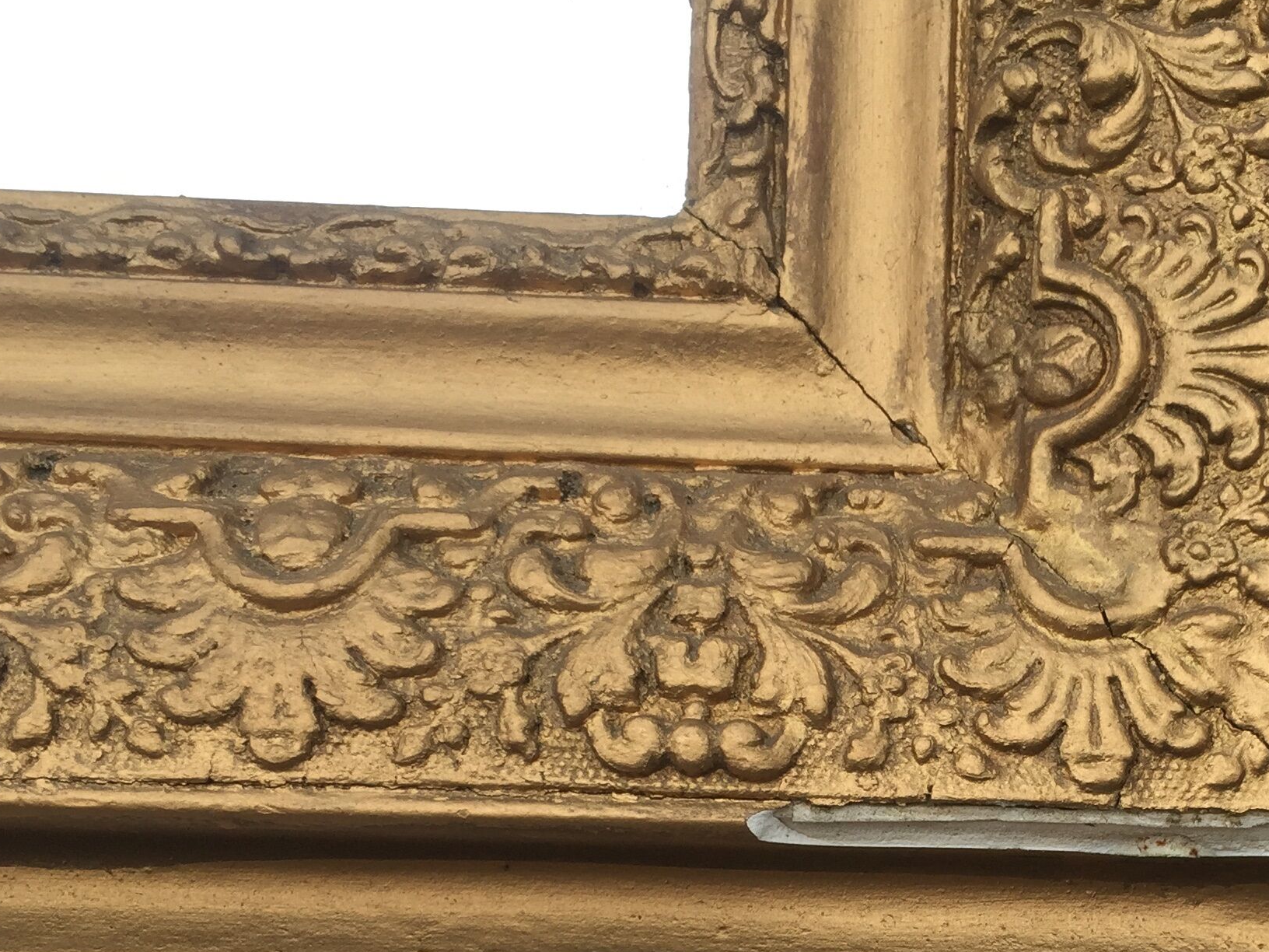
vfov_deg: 24.3
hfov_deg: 32.4
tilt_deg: -73.8
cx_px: 1009
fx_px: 2126
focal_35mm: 58
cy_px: 911
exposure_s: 1/628
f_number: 2.2
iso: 32
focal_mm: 4.15
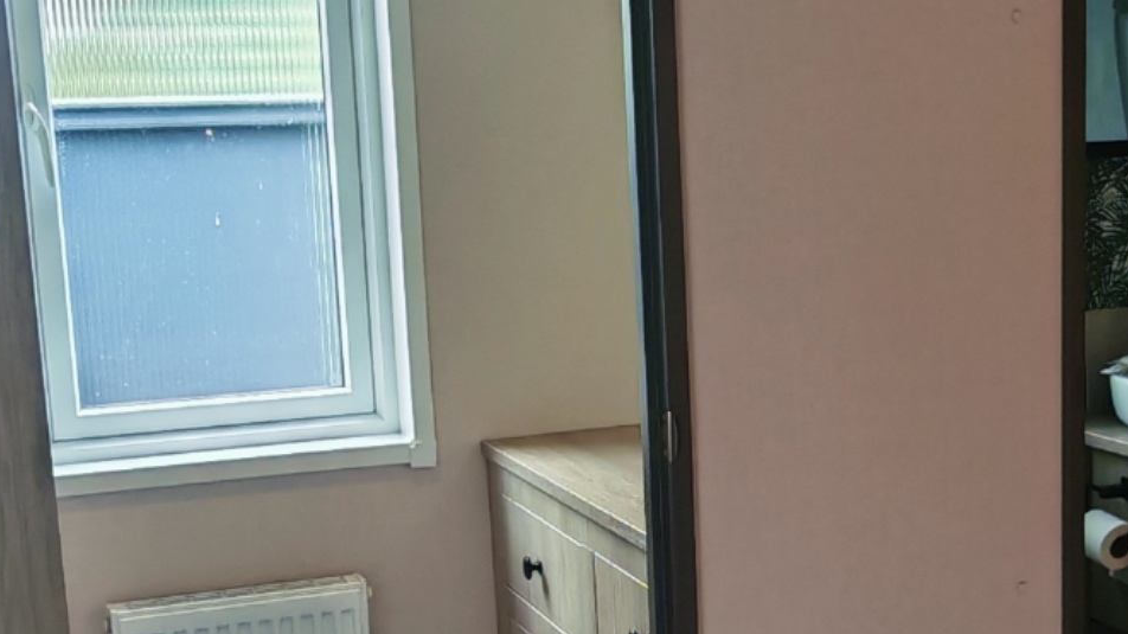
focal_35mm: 60
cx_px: 765
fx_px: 1794
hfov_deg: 34.5
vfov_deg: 19.9
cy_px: 446
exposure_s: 1/50
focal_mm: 1.82
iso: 64
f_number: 2
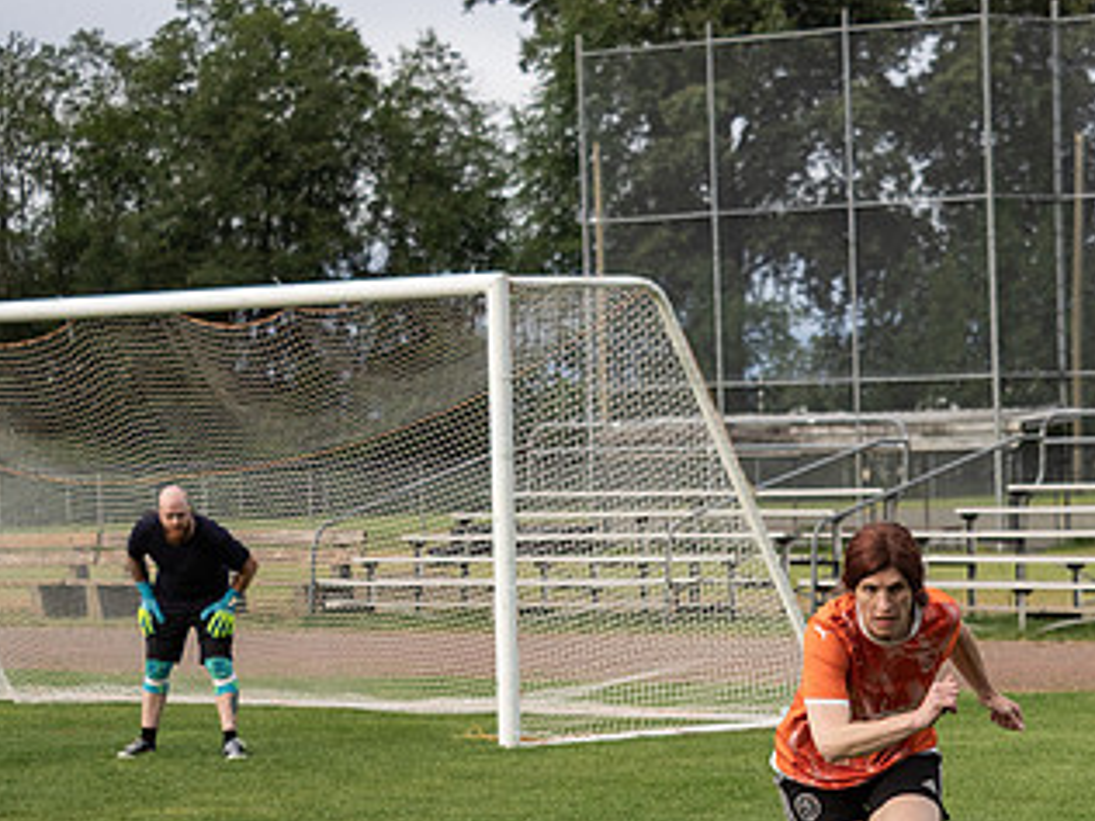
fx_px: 4650
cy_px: 729
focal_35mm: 147
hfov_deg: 13.4
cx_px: 887
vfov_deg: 10.0
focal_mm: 40
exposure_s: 1/1250
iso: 250
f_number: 2.8
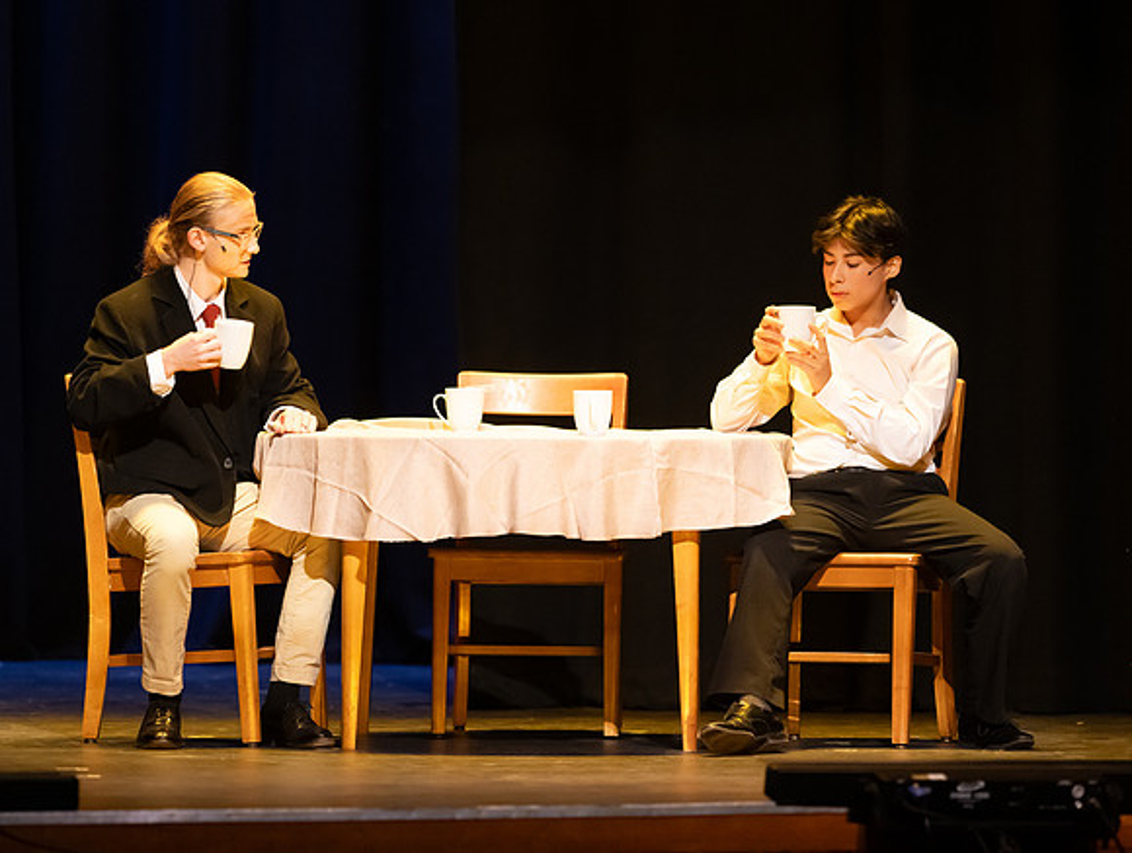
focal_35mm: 332
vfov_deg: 4.5
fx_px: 10875
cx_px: 566
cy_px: 426
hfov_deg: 6.0
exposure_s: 1/250
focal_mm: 300
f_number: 2.8
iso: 8000
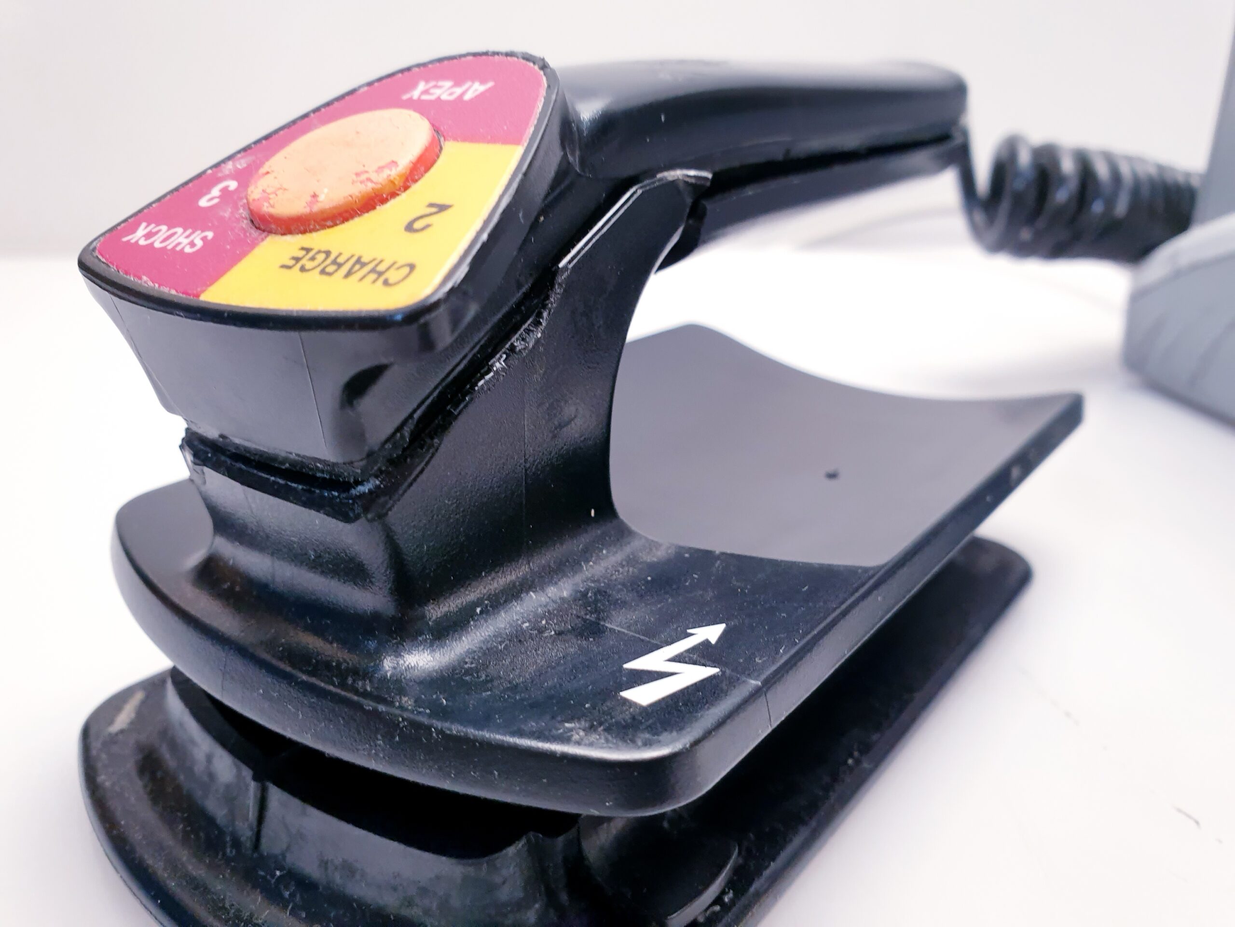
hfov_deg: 67.3
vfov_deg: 53.1
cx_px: 618
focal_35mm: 26
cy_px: 464
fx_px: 928
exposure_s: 1/50
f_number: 2.4
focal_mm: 4.3
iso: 100
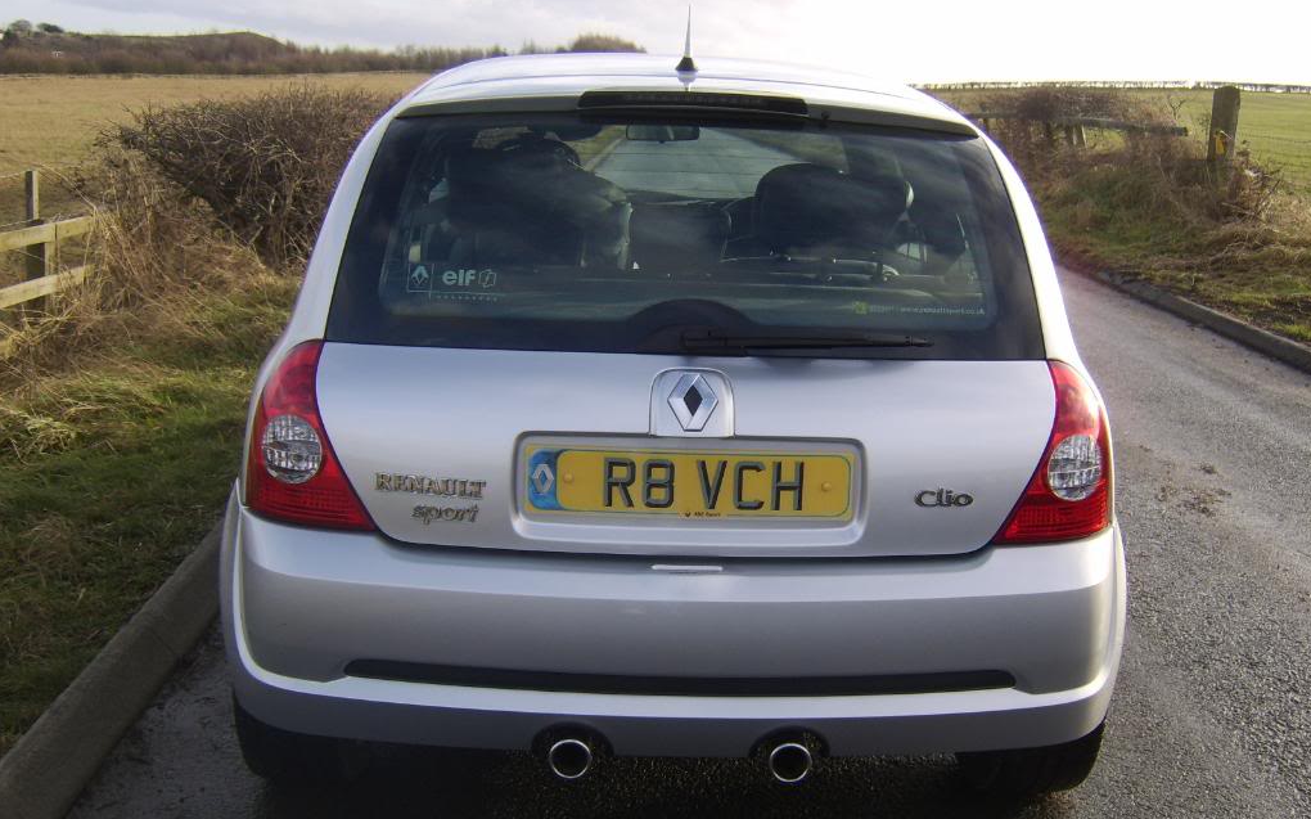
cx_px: 657
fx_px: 1179
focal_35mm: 33
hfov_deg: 58.2
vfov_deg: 38.3
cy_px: 408
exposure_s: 1/250
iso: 71
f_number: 4
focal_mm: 8.13
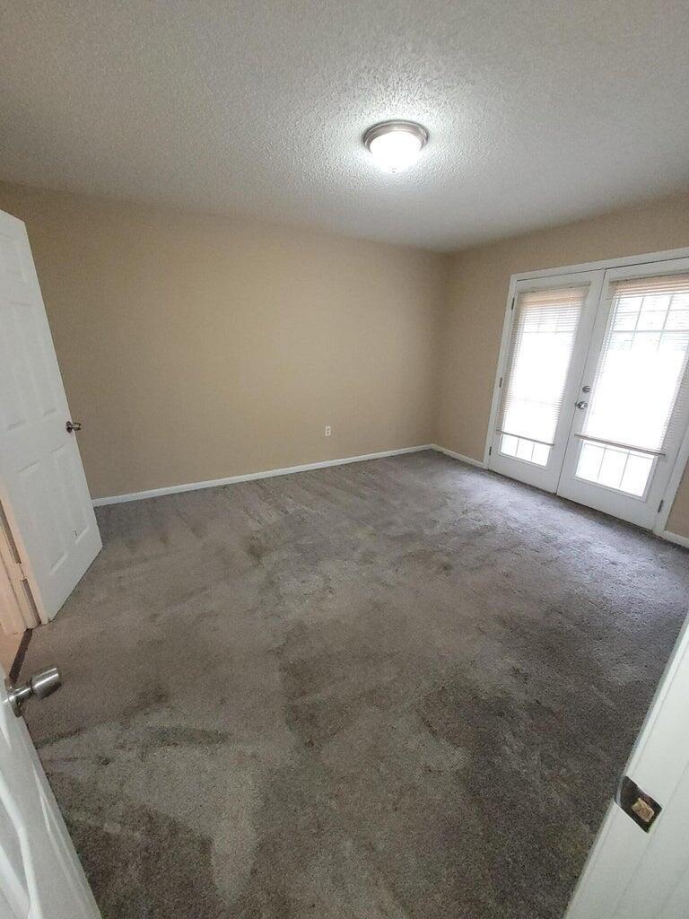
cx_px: 344
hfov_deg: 89.9
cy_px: 460
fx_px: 345
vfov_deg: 106.2
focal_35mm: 13
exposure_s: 1/60
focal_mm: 1.74
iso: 400
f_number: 2.2
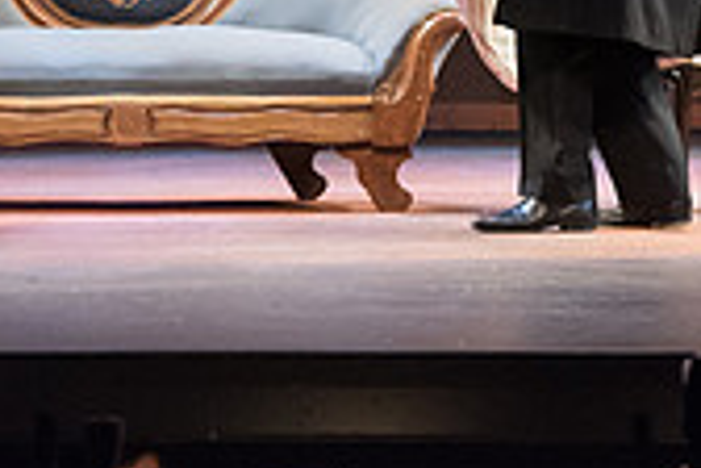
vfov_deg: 3.3
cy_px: -303
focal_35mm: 415
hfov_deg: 5.0
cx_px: 634
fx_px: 8080
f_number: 3.2
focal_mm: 120
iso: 5000
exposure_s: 1/400
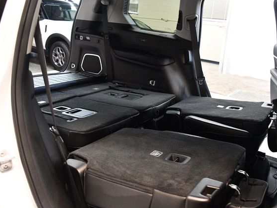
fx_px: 264
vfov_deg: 42.9
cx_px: 147
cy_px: 104
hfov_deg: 55.3
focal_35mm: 33
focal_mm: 20
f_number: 3.5
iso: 4000
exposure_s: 1/60
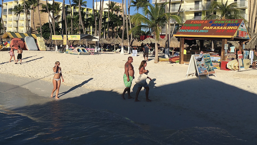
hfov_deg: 50.4
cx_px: 119
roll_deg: -1.1
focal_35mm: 40
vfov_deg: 29.4
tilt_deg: +1.3
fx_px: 273
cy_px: 42
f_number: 2.2
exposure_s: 1/2747
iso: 25
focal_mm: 4.15
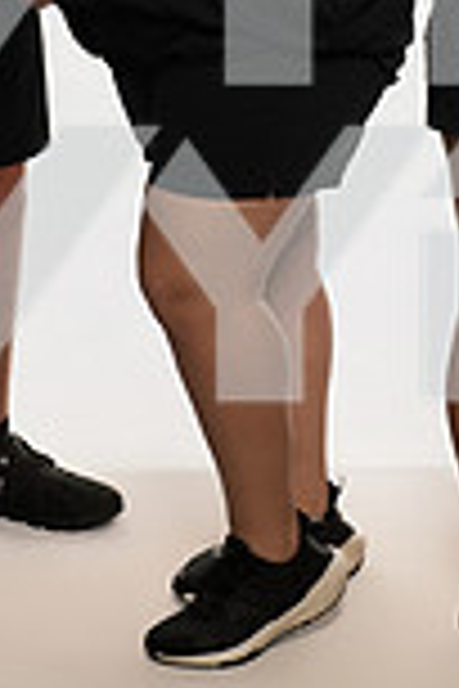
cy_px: -49
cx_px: 378
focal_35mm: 147
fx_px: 2811
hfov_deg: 9.3
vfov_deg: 13.7
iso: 500
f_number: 6.3
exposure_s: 1/200
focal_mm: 50
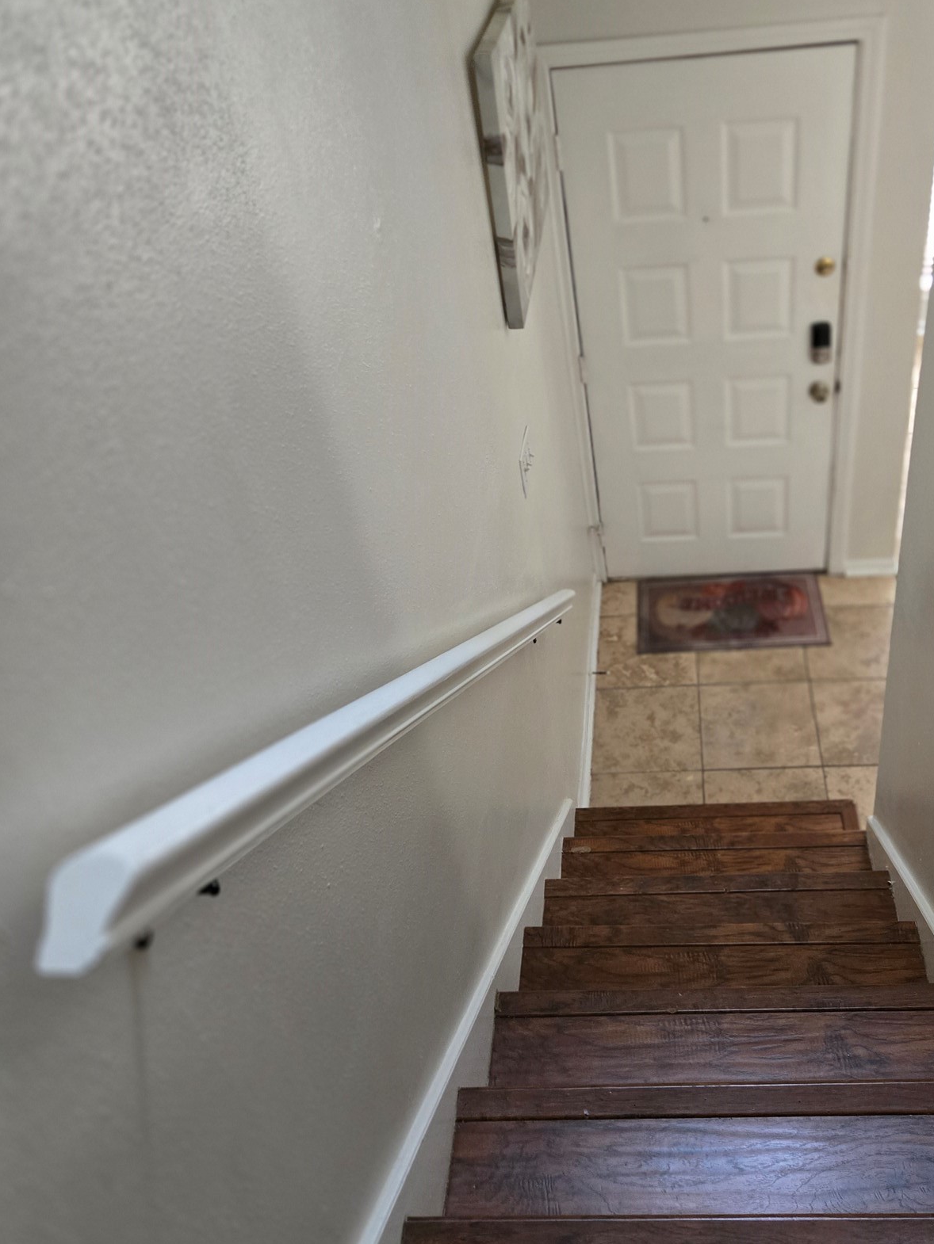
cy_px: 587
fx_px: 1079
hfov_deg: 46.3
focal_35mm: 30
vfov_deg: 59.9
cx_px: 594
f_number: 1.8
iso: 640
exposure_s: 1/60
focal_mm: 5.4
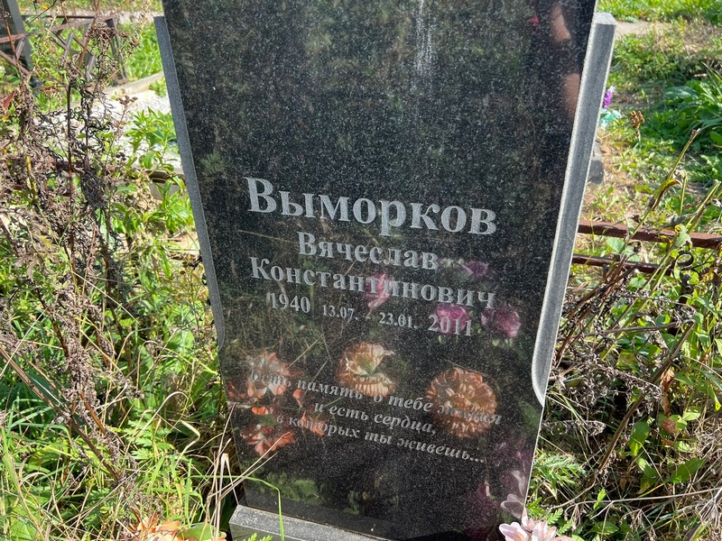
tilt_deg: -26.4
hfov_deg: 67.3
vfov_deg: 53.1
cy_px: 270
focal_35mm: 26
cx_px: 361
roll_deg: +0.8
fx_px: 542
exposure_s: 1/628
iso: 50
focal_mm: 5.7
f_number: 1.5
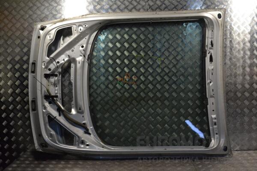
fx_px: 257
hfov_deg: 53.1
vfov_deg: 36.9
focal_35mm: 36
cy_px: 86
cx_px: 128
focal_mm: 24
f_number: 10
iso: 3200
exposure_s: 1/400
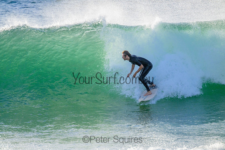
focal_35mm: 800
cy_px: 75
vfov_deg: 1.7
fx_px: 5001
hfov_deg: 2.6
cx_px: 112
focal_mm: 800
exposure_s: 1/2000
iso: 1800
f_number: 11
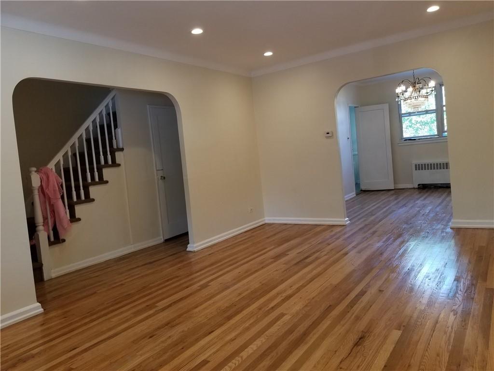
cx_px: 247
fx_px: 371
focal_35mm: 26
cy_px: 186
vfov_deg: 53.1
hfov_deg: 67.3
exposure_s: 1/60
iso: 80
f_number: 1.7
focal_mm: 4.25
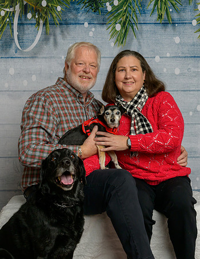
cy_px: 137
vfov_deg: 30.5
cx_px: 104
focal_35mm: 63
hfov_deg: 23.8
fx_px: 475
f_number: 10
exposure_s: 1/125
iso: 400
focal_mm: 38
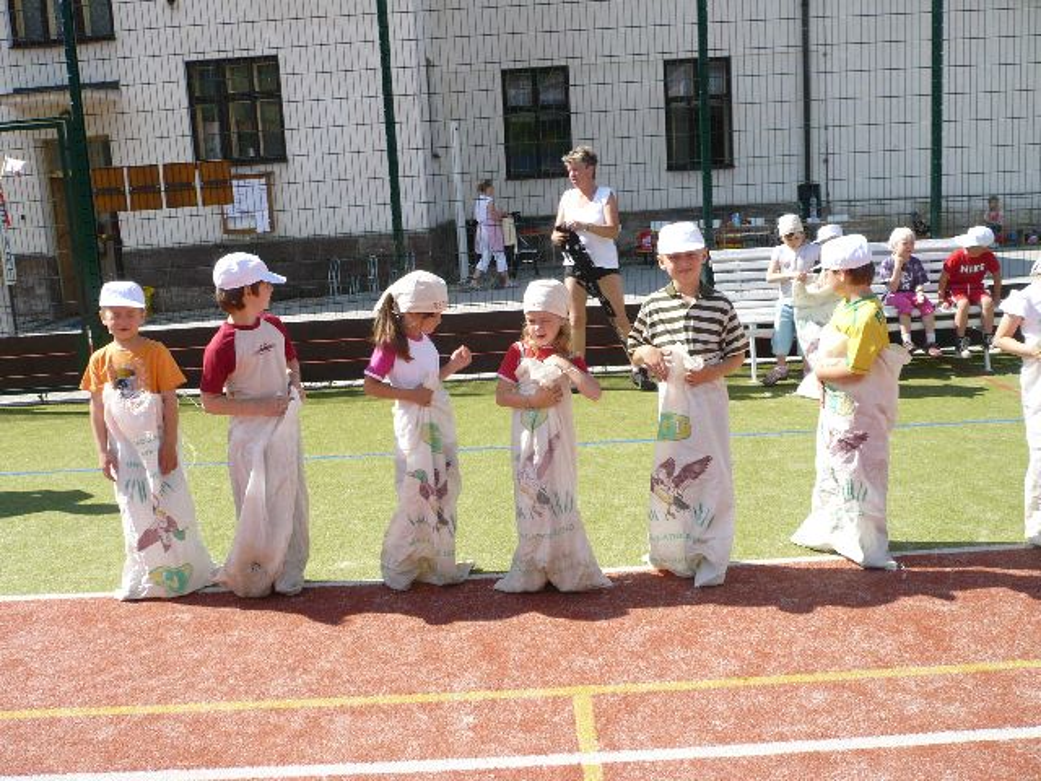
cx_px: 520
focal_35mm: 35
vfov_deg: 40.7
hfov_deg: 52.6
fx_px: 1053
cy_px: 390
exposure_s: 1/160
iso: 100
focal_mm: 5.8
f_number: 8
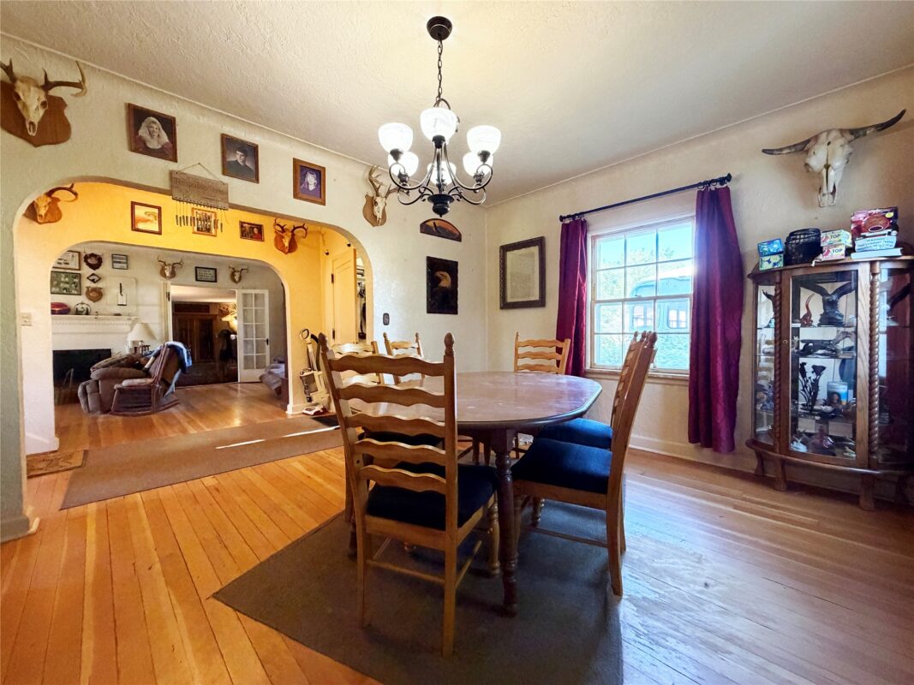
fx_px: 370
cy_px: 342
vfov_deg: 85.7
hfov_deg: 102.1
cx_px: 457
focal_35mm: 14
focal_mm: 2.22
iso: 500
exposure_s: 1/60
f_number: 2.2
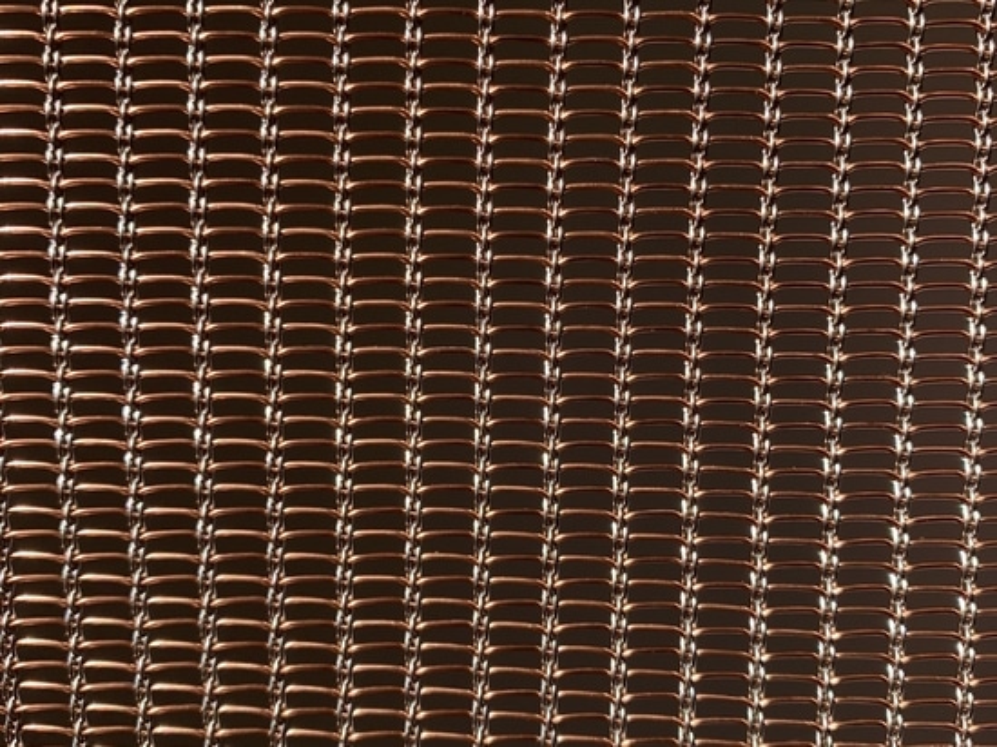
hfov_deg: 67.3
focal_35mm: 26
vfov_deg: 53.0
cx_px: 498
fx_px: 749
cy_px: 374
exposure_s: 1/1111
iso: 25
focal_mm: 4.25
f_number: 1.8
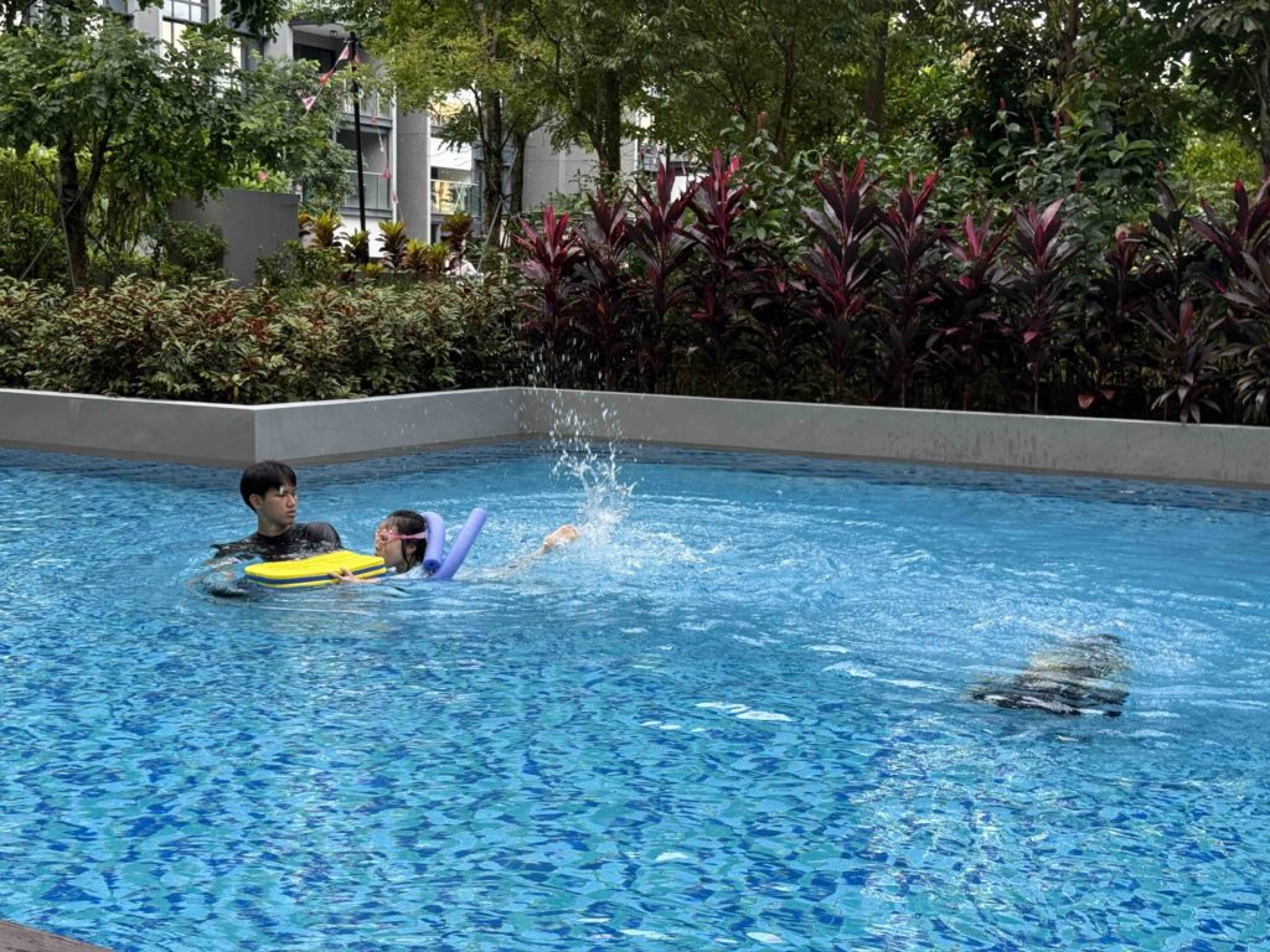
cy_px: 476
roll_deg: -0.9
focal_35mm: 48
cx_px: 635
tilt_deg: -4.2
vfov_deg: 30.3
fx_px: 1761
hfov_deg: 39.7
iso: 100
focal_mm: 6.76
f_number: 1.78
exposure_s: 1/189
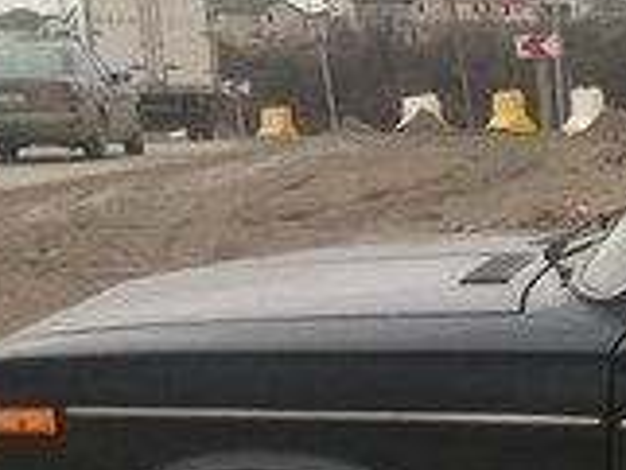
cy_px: 647
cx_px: 1225
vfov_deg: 12.0
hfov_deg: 14.1
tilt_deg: -15.2
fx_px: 2154
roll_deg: +0.8
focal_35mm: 119
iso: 32
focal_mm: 4.15
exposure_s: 1/662
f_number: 2.2
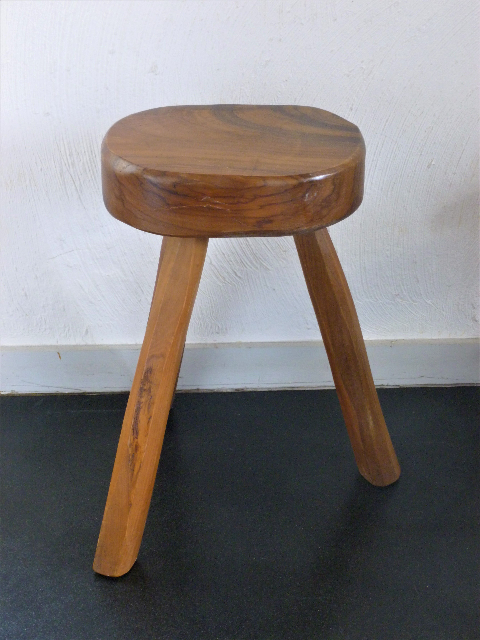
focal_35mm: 55
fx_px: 1017
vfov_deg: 34.9
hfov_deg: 26.6
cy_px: 320
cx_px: 240
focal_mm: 9.9
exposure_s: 1/8
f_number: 4.2
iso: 320
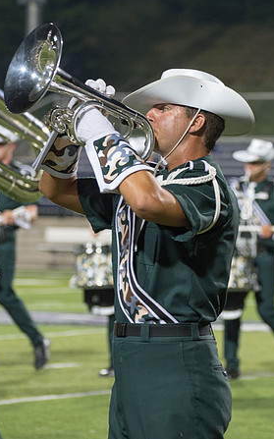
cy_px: 131
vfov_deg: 8.4
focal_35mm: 251
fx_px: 3002
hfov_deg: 5.2
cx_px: 185
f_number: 4.8
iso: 1800
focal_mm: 116
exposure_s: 1/160
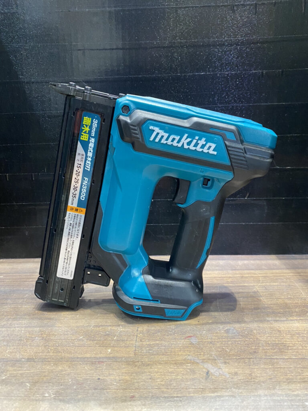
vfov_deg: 67.3
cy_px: 206
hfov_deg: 53.1
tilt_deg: -11.3
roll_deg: +1.4
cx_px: 154
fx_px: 308
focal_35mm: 26
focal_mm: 4.25
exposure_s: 1/60
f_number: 1.8
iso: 500
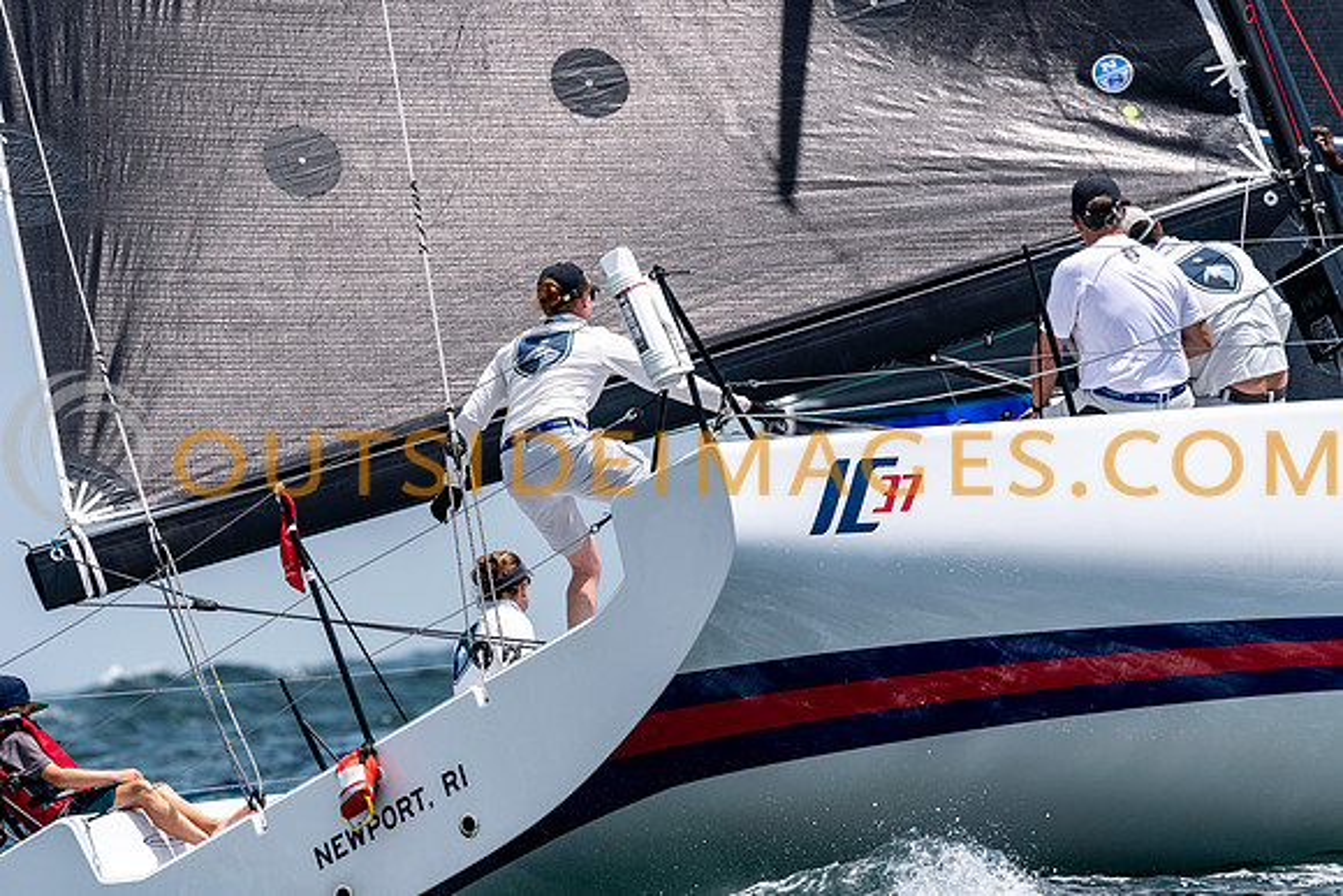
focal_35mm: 450
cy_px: 448
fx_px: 16791
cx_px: 672
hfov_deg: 4.6
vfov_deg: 3.1
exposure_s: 1/3200
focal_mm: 300
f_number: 5.6
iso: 320
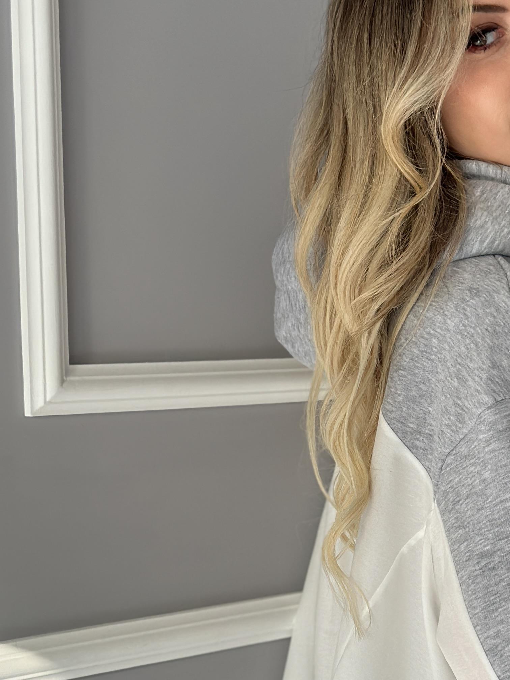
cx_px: 370
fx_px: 1886
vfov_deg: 20.2
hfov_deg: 15.3
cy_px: 529
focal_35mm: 96
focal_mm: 6.86
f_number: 1.78
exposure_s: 1/83
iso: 125
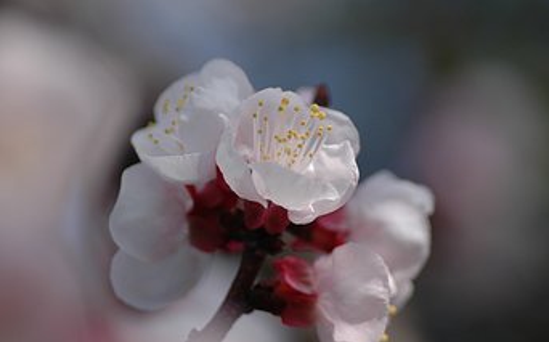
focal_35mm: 206
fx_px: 3079
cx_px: 281
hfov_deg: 10.2
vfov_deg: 6.4
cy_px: 193
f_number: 3.5
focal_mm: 90
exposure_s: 1/2500
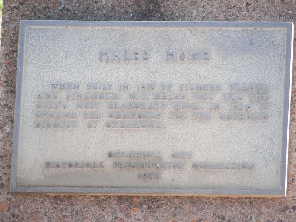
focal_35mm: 848
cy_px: 111
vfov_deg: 1.8
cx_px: 148
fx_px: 7251
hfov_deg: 2.3
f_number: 4.8
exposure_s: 1/100
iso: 134
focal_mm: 152.1
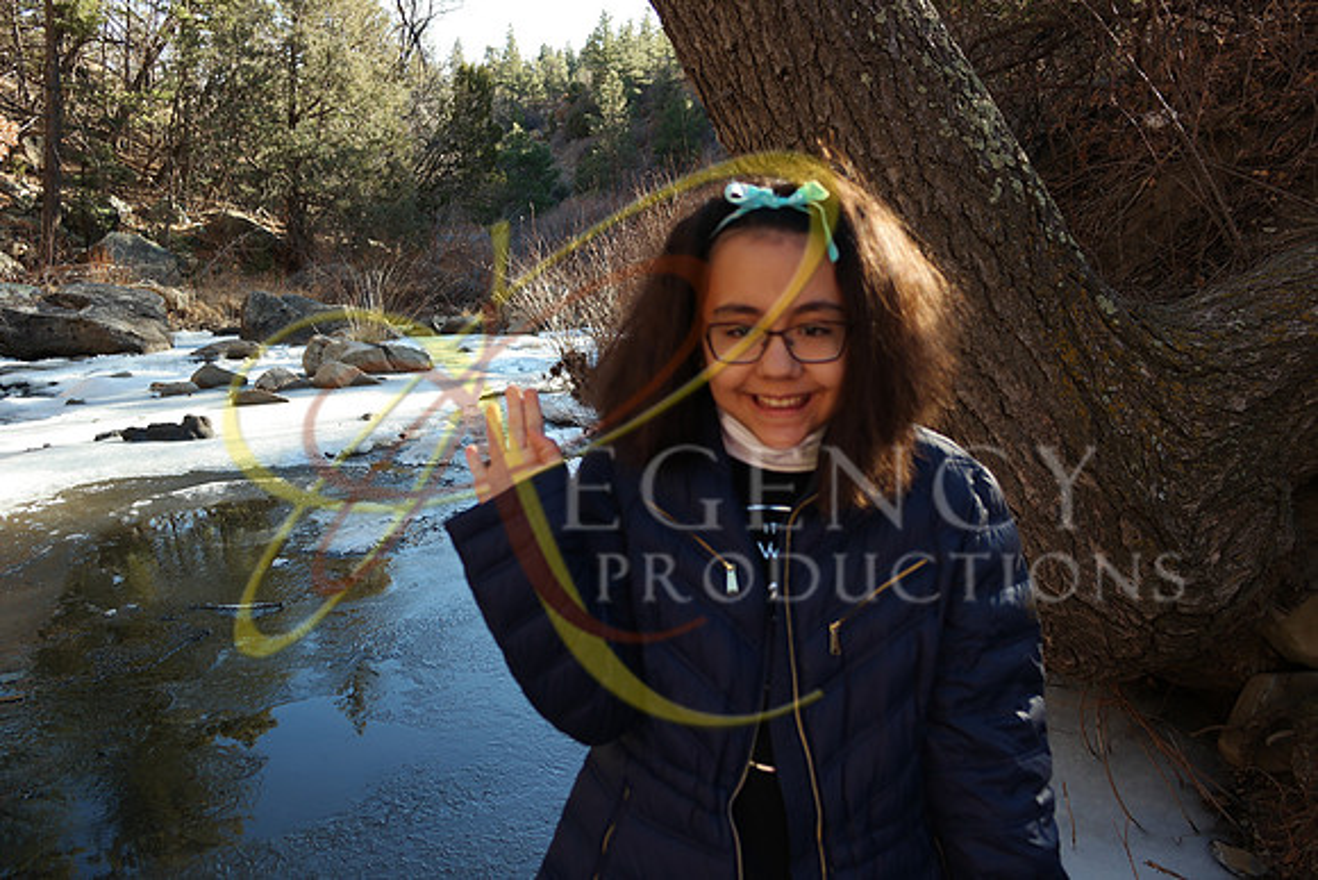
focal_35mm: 30
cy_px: 440
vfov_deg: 43.6
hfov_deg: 61.9
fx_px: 1099
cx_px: 659
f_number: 3.5
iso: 100
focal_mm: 20
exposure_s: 1/100
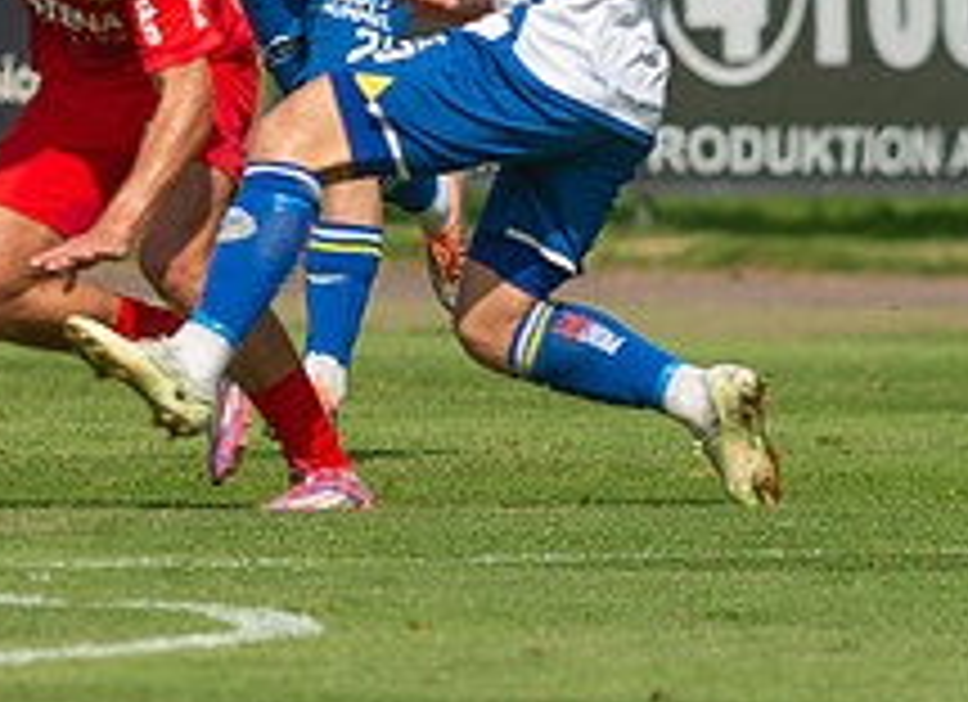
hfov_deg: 1.2
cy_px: 121
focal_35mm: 1680
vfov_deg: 0.9
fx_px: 46435
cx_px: 65
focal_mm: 420
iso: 125
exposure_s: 1/1000
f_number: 5
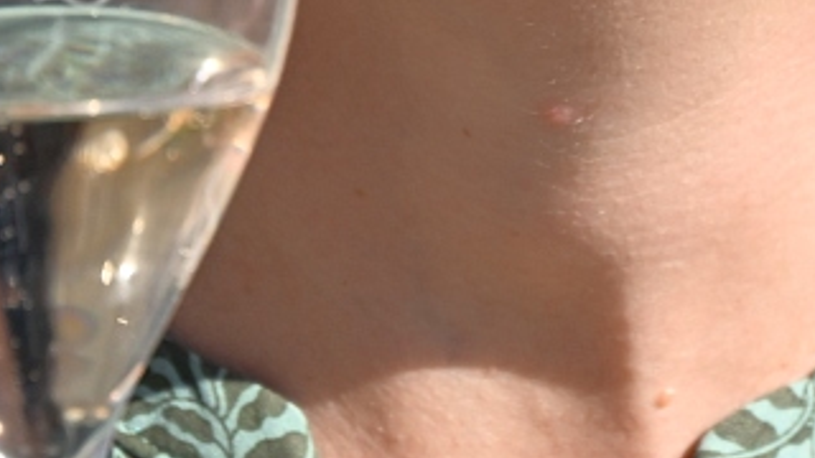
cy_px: -384
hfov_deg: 2.8
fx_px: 16424
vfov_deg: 1.6
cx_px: 792
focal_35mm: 760
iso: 200
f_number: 6.3
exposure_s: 1/640
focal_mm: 155
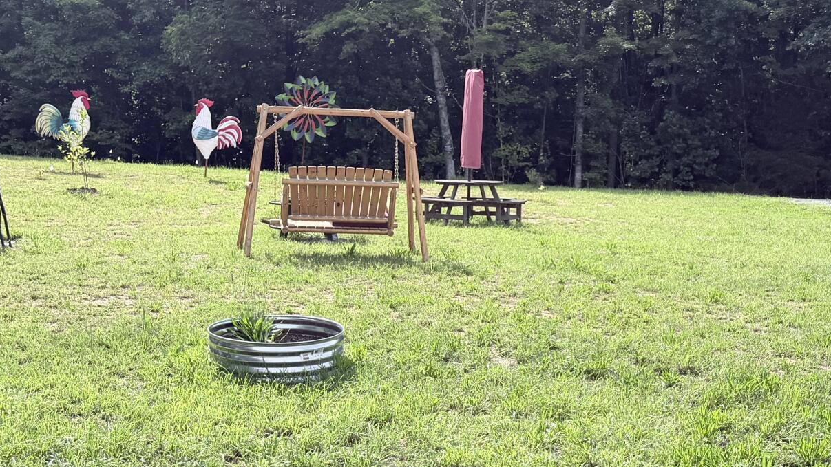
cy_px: 355
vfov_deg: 18.4
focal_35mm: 65
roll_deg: -0.2
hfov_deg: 32.3
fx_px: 1432
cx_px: 460
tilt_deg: -8.2
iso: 80
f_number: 1.78
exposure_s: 1/2445
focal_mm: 6.76
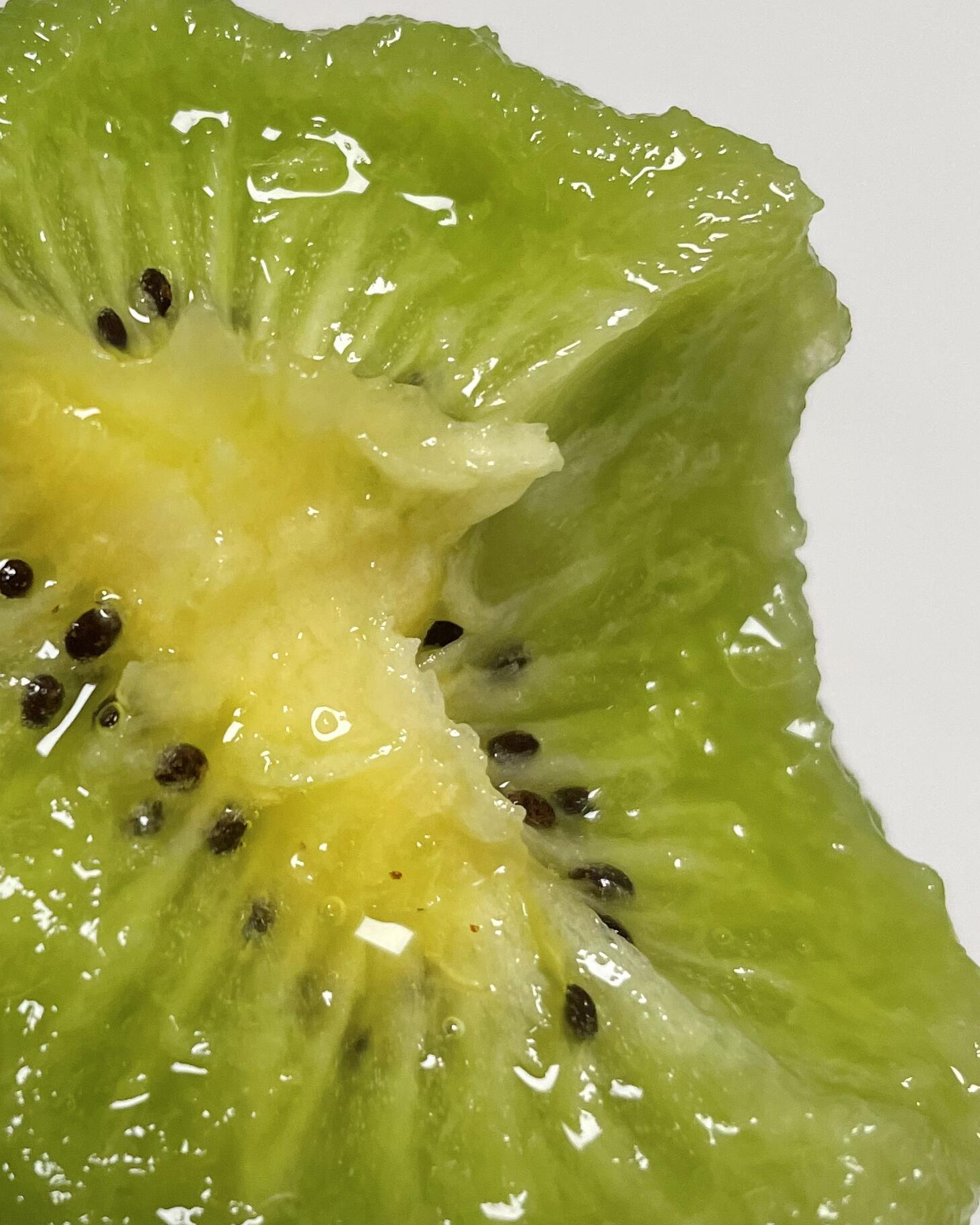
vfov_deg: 33.6
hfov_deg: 26.5
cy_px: 612
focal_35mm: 56
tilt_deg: -55.2
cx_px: 167
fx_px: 2030
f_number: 1.6
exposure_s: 1/100
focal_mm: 4.2
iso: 125
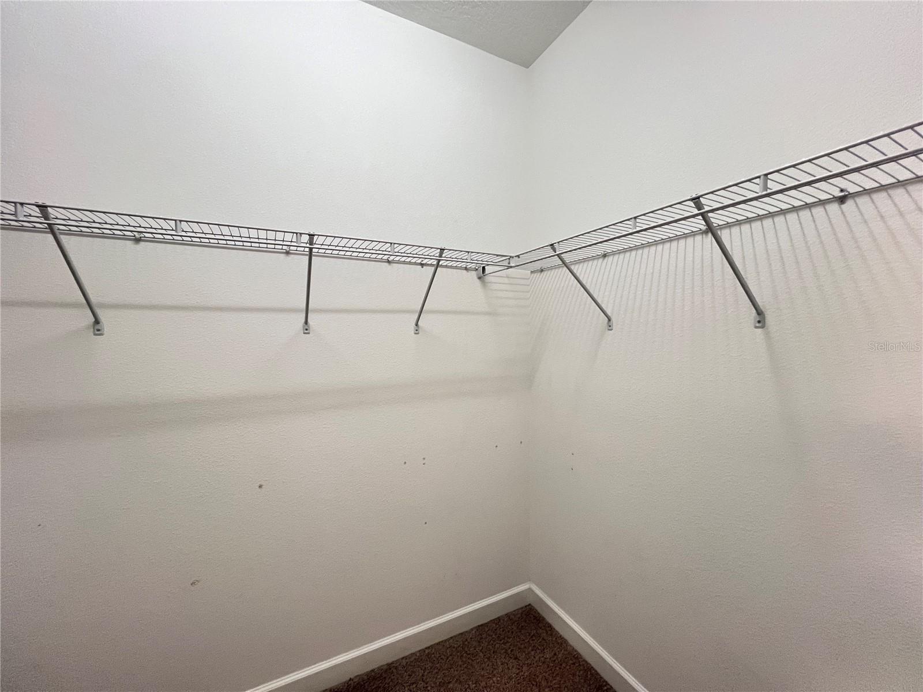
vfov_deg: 89.9
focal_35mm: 13
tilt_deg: -1.4
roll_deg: +0.4
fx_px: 347
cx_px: 462
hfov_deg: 106.2
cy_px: 346
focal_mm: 1.57
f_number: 1.8
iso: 320
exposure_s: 1/60
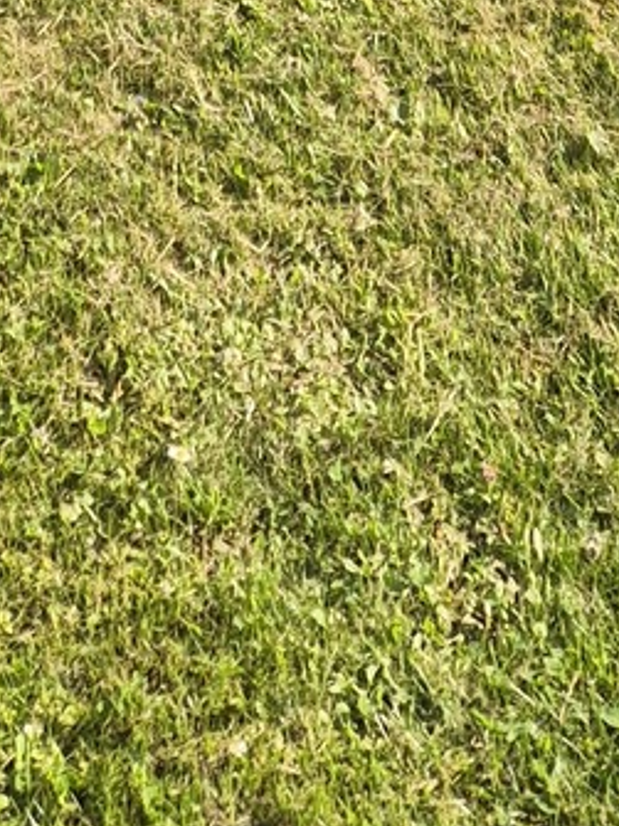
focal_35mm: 110
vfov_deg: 14.1
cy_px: -971
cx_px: 224
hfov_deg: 13.4
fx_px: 2624
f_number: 1.8
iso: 25
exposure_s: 1/1224
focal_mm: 5.4
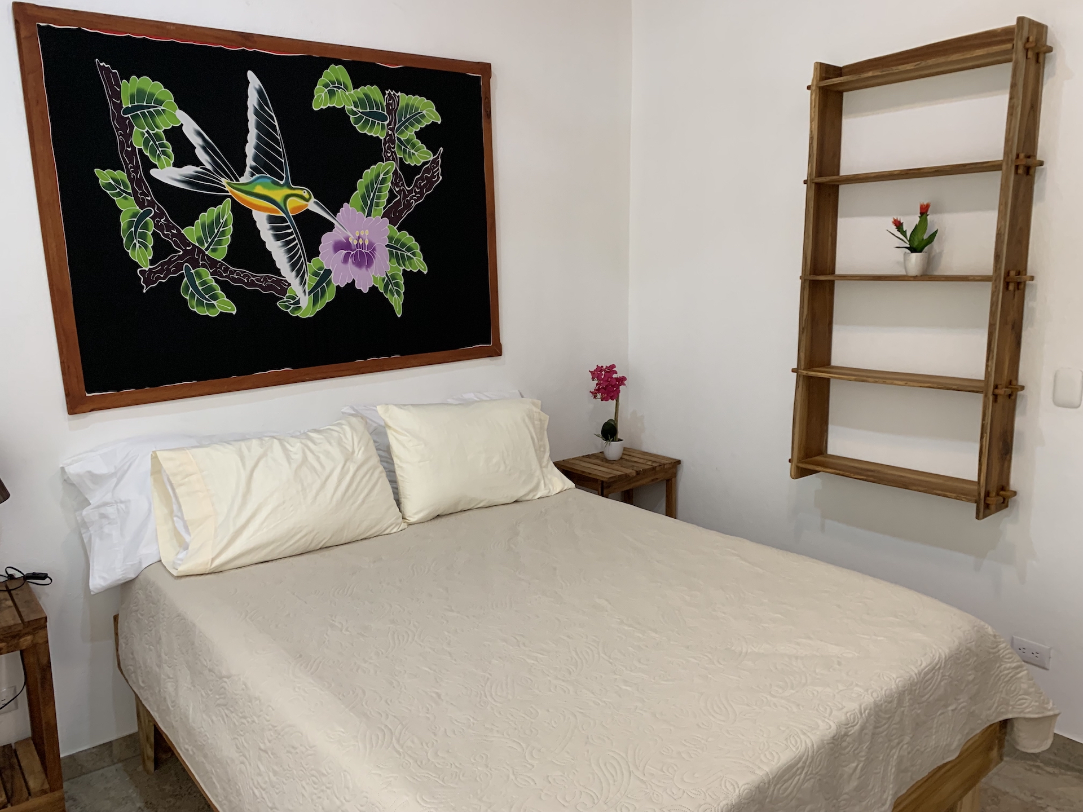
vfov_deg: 53.1
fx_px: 813
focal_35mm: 26
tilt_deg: -9.7
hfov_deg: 67.3
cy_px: 406
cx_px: 542
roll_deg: +0.7
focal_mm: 4.25
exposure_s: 1/60
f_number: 1.8
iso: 100
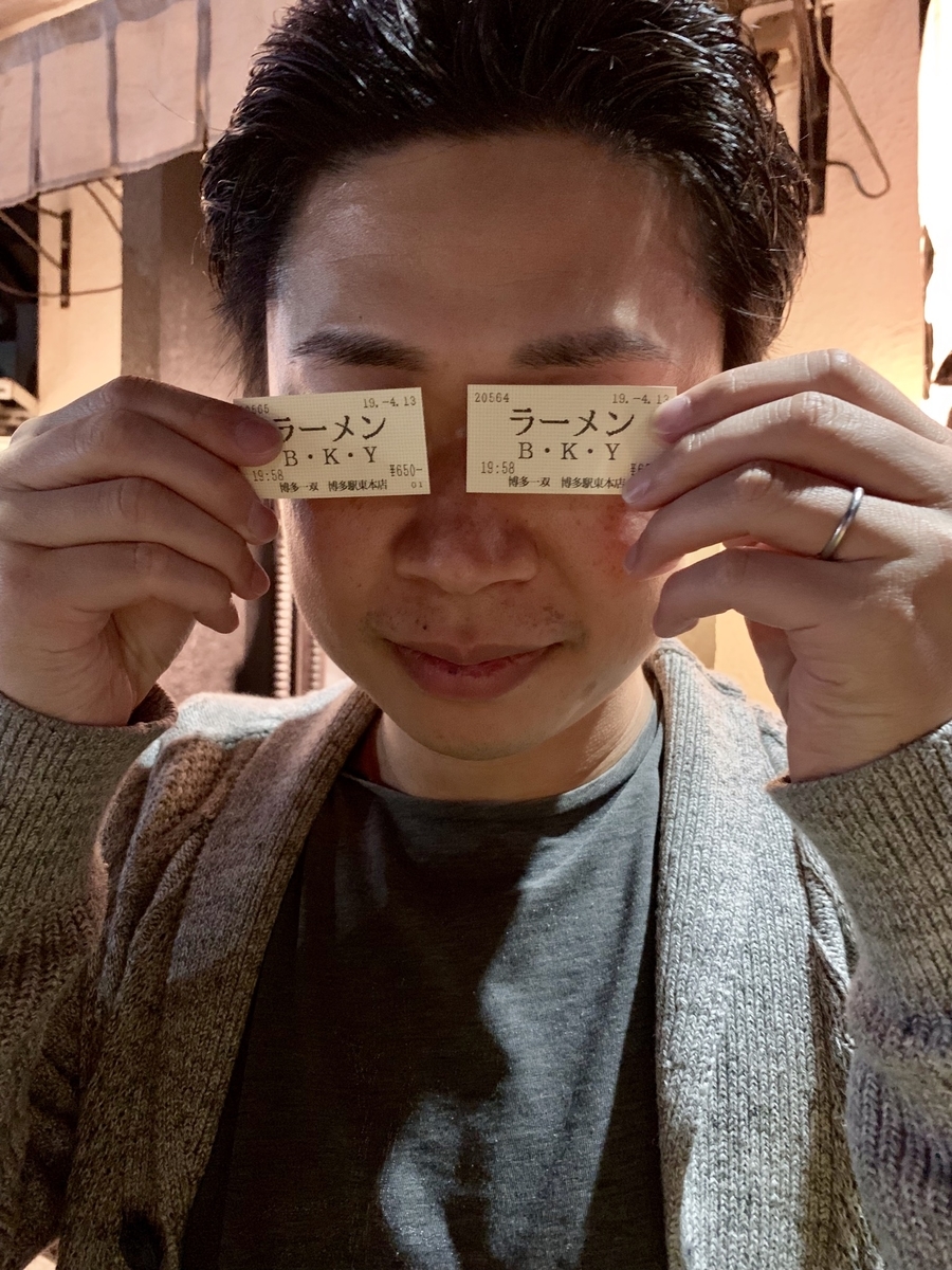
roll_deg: -1.5
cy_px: 635
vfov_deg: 67.3
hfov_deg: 53.1
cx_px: 476
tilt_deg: -2.0
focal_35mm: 26
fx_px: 953
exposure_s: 1/15
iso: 1250
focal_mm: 4.25
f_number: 1.8
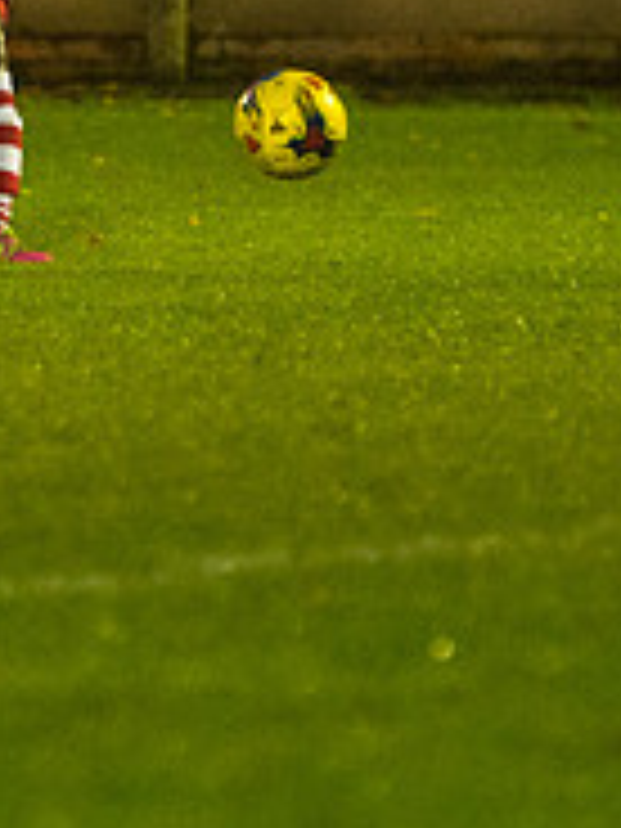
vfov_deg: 2.7
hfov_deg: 2.0
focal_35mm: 747
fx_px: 17868
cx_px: -219
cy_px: -117
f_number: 2.8
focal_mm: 150
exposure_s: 1/1000
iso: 5000
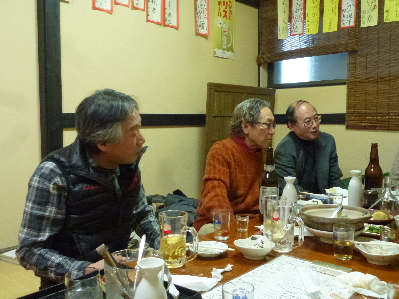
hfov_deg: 55.4
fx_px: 380
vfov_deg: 42.9
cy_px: 150
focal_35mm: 33
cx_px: 200
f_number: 3.6
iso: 800
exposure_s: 1/15
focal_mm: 5.9
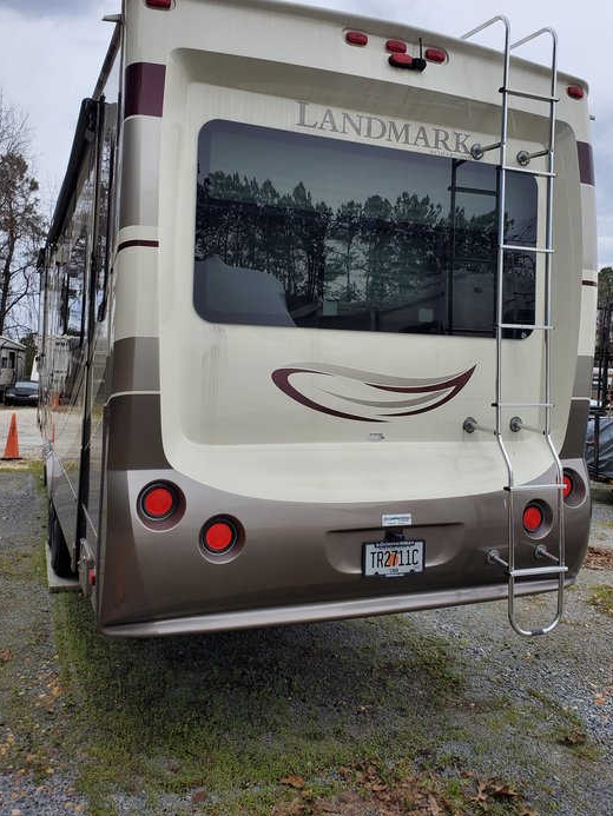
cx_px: 337
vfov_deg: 59.8
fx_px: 708
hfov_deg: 46.7
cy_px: 367
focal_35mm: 30
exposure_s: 1/165
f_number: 2.4
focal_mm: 4.3
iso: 50
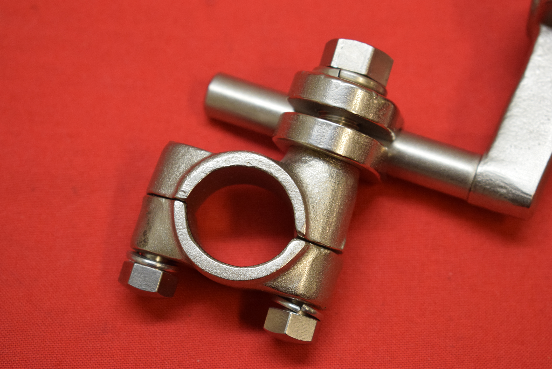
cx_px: 276
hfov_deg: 24.6
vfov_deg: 16.6
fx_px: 1265
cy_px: 184
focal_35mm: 82
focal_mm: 55
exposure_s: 1/60
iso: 800
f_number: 5.6
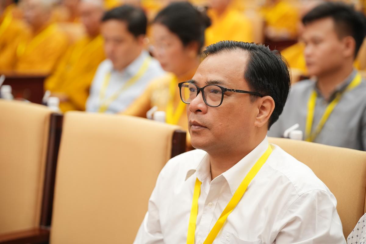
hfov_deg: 21.9
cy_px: 122
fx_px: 945
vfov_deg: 14.7
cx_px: 183
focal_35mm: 93
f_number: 2.8
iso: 1600
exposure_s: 1/125
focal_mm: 93
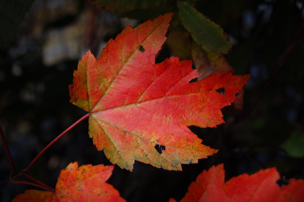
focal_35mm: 82
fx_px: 696
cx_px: 152
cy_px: 101
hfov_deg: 24.6
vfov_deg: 16.5
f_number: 10
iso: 200
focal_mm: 55
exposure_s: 1/250
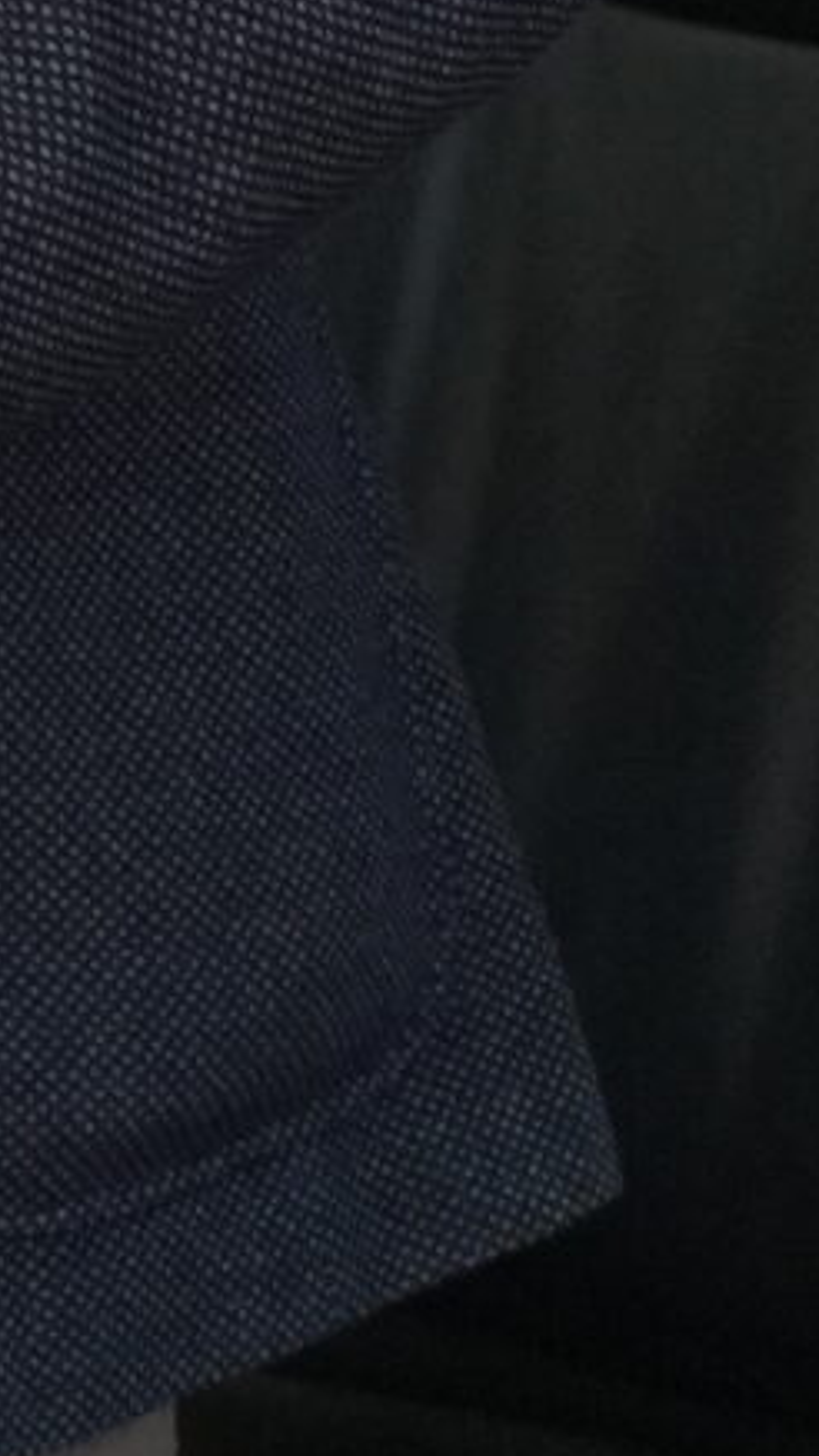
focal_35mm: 276
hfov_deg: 4.1
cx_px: -2414
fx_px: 10649
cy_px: -1124
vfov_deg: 7.6
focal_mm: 30
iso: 1250
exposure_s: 1/160
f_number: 5
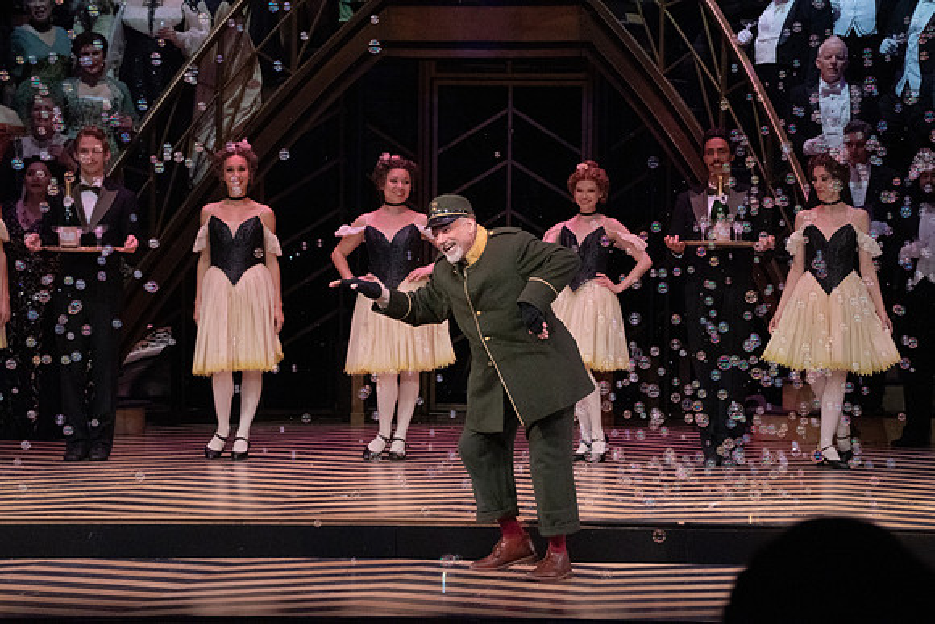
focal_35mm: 186
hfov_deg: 11.1
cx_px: 468
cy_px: 312
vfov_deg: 7.4
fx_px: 4832
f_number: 18
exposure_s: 1/400
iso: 12800
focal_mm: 186
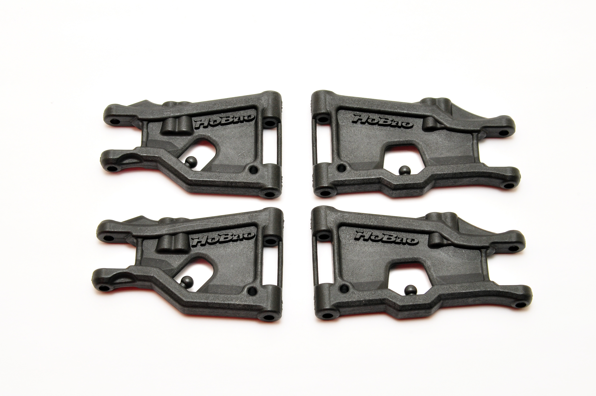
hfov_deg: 26.0
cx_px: 298
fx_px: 1290
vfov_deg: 17.4
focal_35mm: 78
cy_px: 198
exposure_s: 1/60
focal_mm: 52
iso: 400
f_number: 20
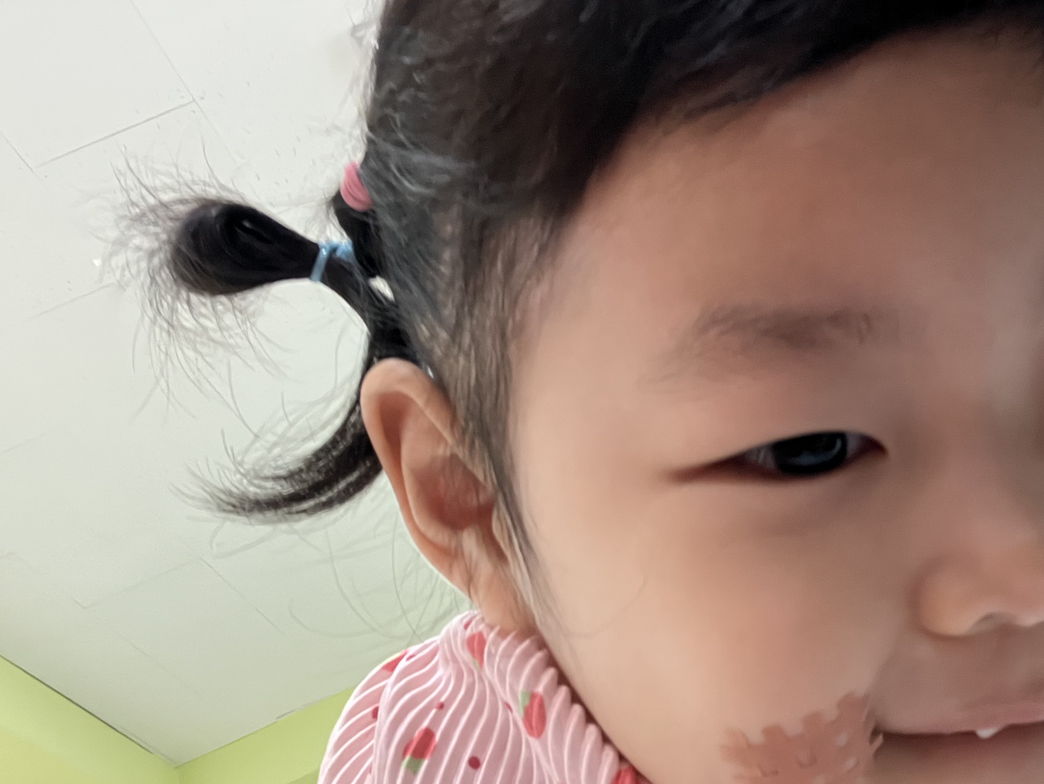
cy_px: 521
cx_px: 707
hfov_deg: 42.3
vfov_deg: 32.6
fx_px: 1328
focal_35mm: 44
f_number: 2.2
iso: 200
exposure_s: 1/60
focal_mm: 2.87
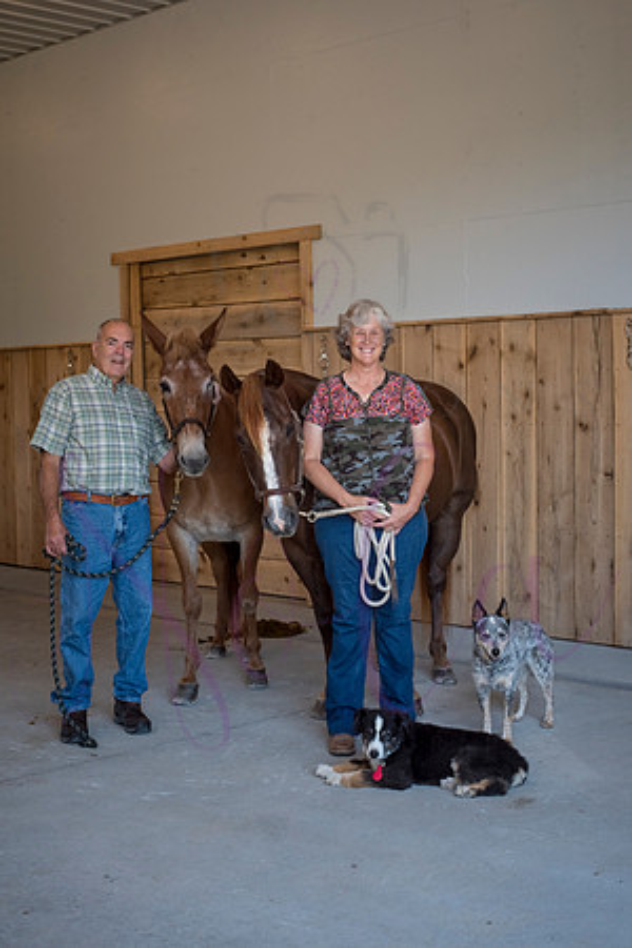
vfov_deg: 39.6
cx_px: 316
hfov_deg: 27.0
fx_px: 1317
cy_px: 474
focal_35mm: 50
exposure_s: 1/160
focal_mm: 50
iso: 400
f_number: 9
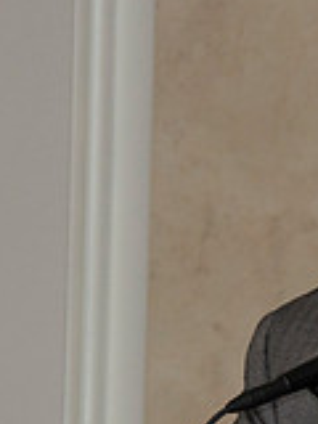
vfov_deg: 2.6
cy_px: 494
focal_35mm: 775
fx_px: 9493
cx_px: 484
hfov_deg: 1.9
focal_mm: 175
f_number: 5.6
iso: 1600
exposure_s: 1/125
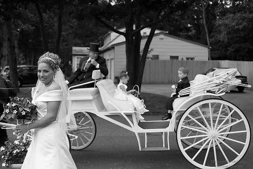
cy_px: 84
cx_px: 126
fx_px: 351
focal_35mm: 50
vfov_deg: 27.0
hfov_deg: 39.6
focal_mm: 50
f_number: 3.2
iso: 500
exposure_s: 1/1600
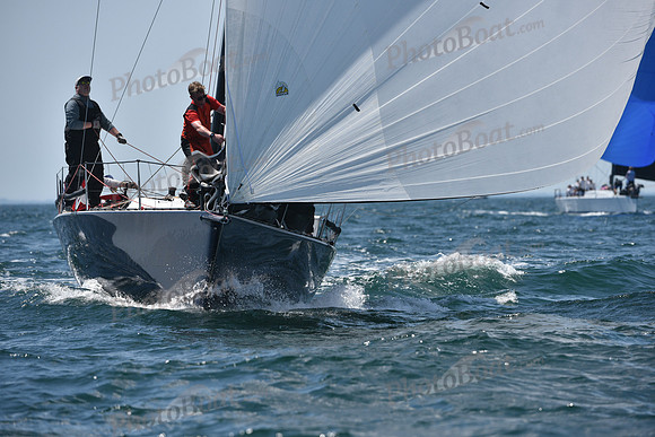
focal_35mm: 310
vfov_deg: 4.4
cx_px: 328
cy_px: 218
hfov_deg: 6.6
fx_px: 5641
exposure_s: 1/2000
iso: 320
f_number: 6.3
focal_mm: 310
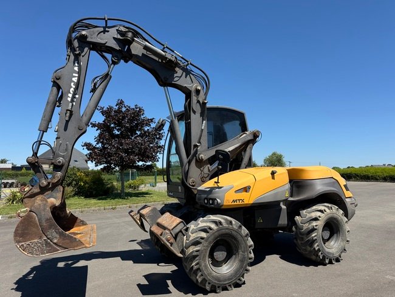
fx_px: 274
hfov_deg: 71.6
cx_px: 198
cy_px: 148
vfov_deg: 56.8
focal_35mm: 24
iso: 80
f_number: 1.78
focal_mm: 6.76
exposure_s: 1/4167
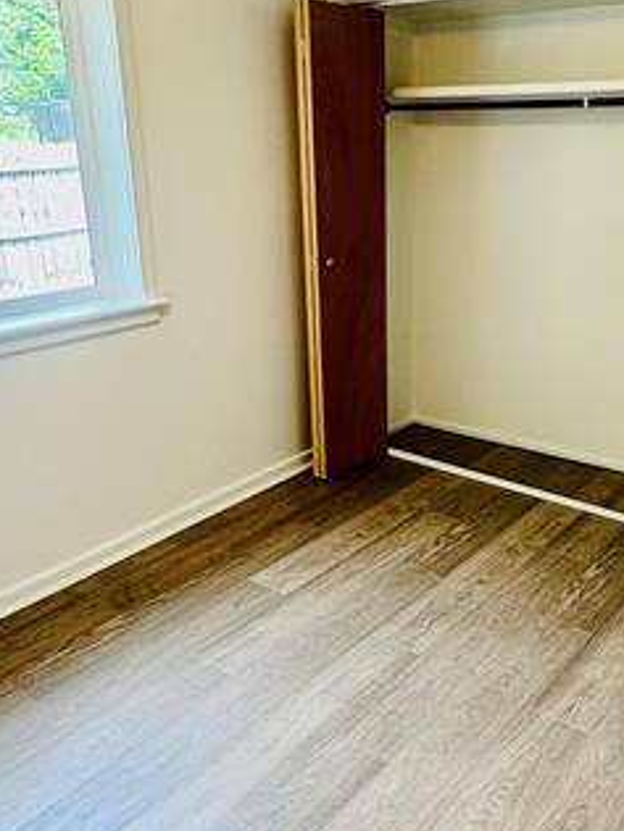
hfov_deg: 41.5
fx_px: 817
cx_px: 395
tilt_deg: -20.6
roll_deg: -2.1
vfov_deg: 53.9
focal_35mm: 34
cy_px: 444
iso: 200
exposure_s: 1/120
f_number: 2.2
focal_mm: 2.22
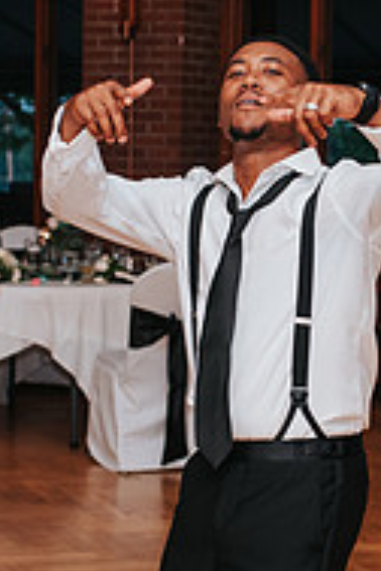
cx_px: 254
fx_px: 1984
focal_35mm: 125
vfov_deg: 16.4
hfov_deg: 11.0
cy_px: 338
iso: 1000
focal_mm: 35
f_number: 3.2
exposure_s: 1/200
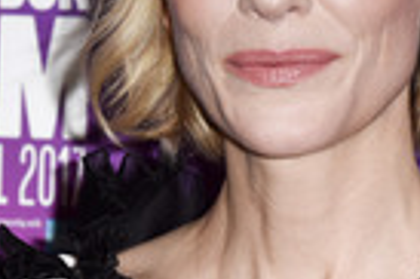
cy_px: 126
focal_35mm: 395
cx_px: 353
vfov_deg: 3.5
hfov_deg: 5.2
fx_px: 4603
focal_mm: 120
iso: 800
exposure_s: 1/250
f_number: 5.6
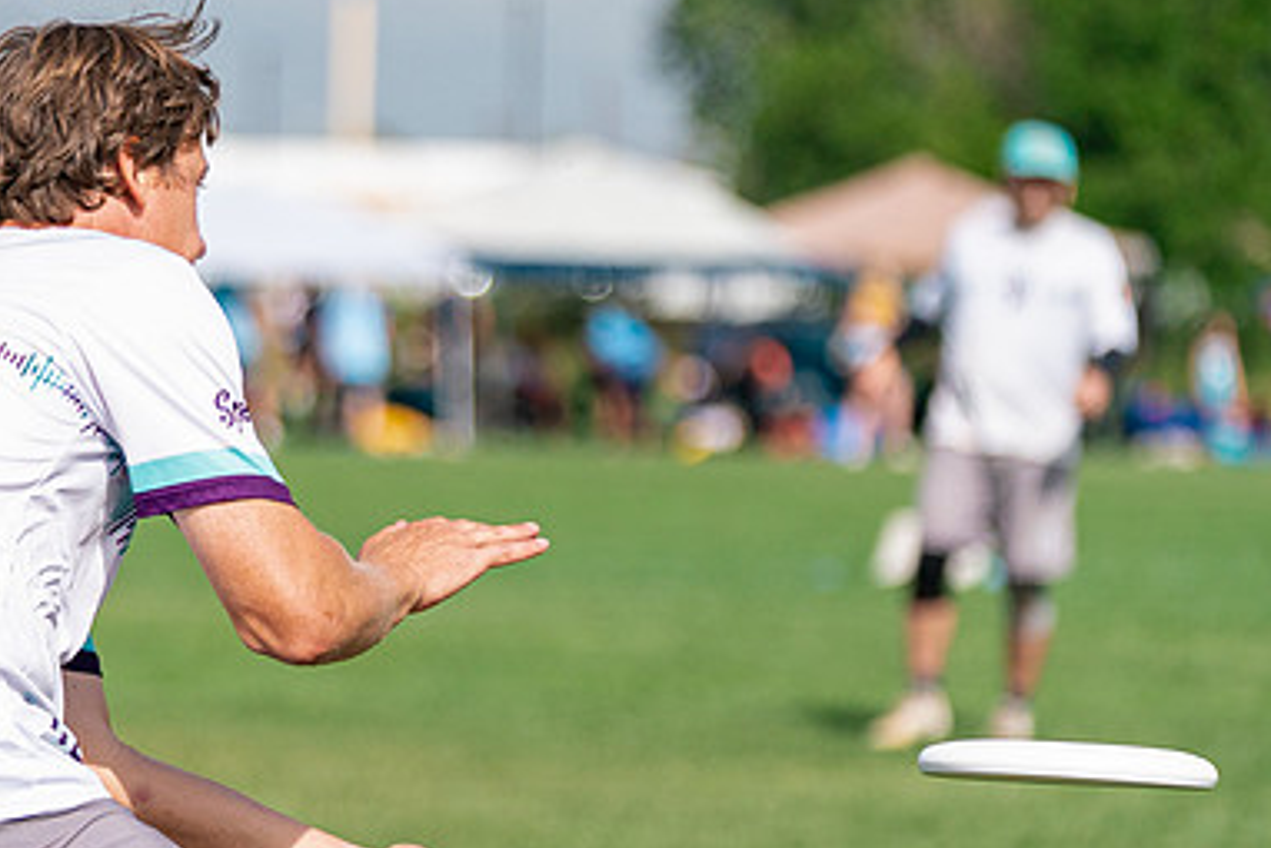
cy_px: 556
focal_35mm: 308
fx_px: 10878
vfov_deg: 4.5
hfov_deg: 6.7
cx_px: 278
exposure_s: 1/10000
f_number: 2.8
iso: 500
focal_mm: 128
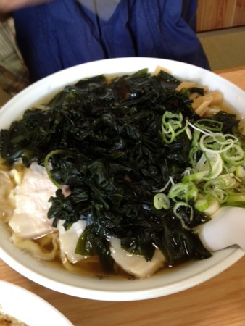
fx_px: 330
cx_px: 122
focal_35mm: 35
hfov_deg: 40.7
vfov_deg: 52.6
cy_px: 163
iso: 125
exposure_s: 1/20
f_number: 2.4
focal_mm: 4.28
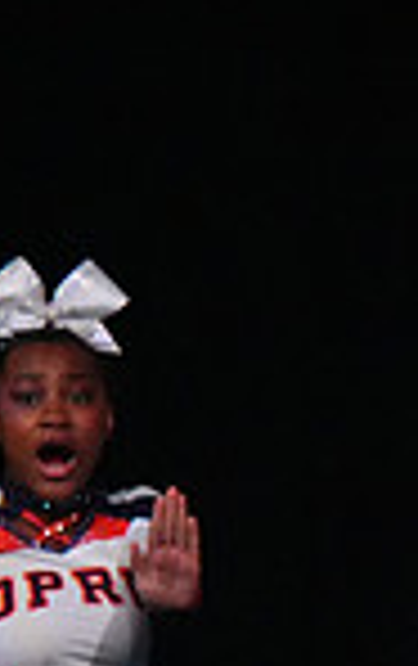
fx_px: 15923
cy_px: 812
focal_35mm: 877
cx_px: 1290
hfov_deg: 1.5
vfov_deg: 2.4
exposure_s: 1/1250
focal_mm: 220
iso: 16000
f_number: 5.6
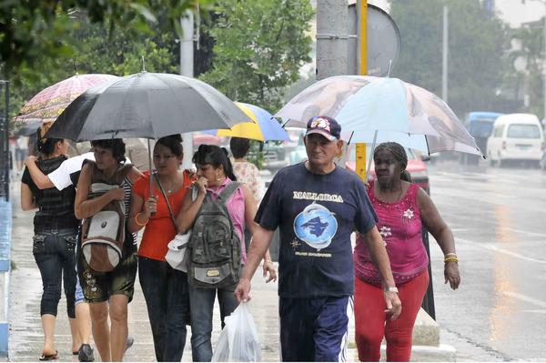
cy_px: 182
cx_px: 273
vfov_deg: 7.3
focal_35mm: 188
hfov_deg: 11.0
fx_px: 2841
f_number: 6.3
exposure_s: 1/160
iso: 800
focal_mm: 125
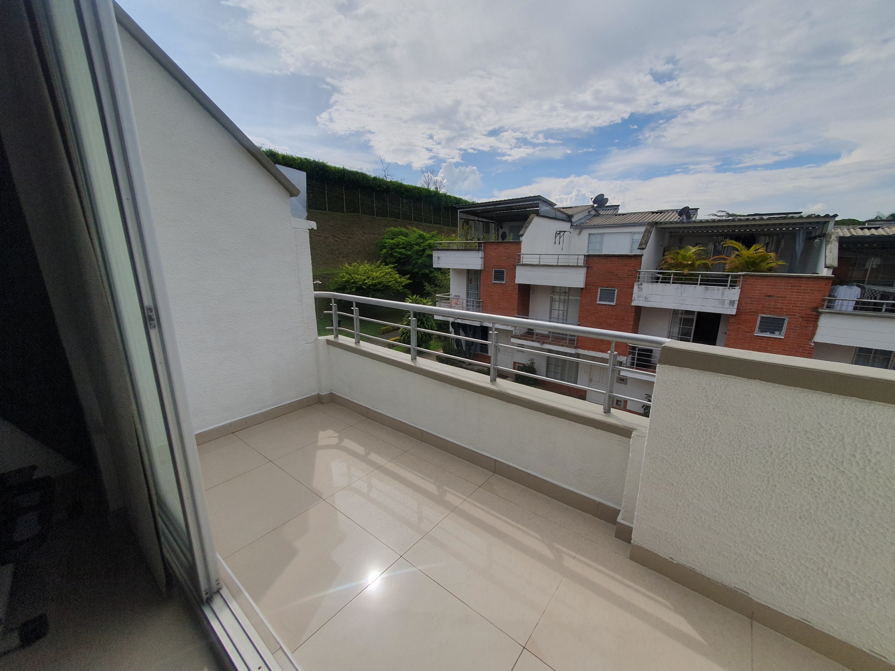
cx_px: 448
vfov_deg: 89.9
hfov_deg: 106.2
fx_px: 336
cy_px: 336
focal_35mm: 13
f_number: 2.2
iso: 50
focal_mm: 1.8
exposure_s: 1/2232
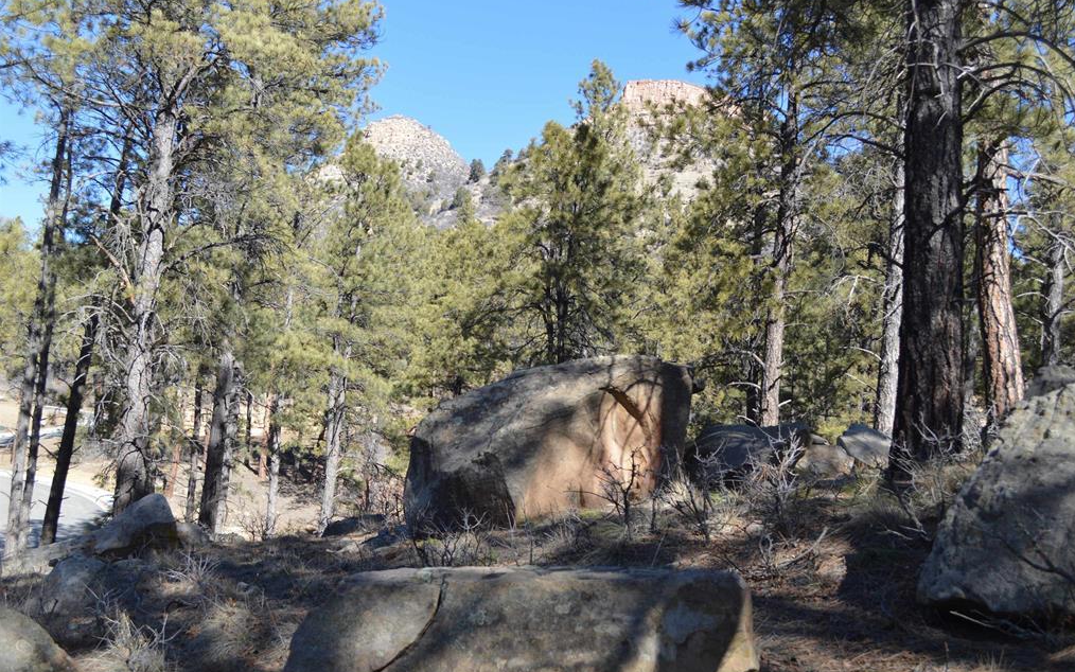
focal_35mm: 37
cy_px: 349
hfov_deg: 52.7
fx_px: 1084
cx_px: 542
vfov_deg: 34.4
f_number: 6.3
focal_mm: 24
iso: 100
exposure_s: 1/160
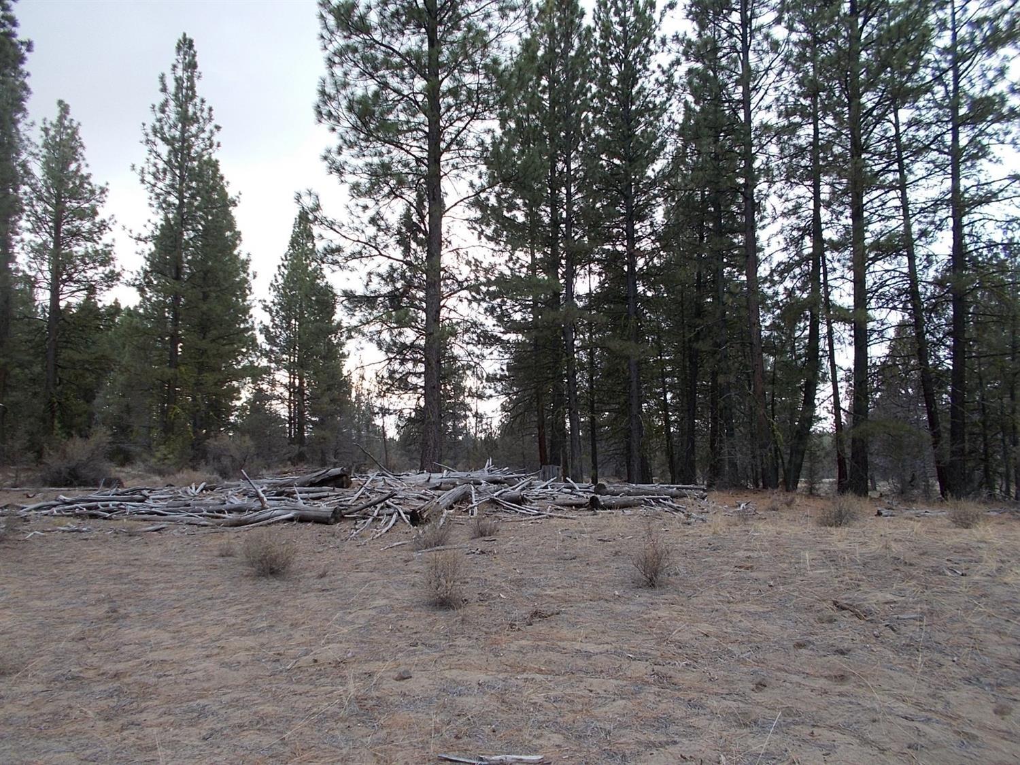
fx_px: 766
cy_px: 382
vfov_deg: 53.0
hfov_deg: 67.3
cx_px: 510
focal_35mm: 26
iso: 80
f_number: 3.2
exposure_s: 1/125
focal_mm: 4.6
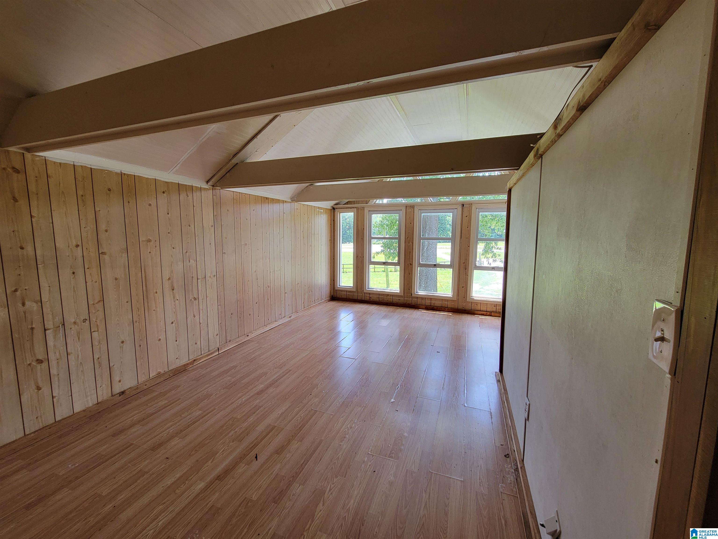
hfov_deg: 106.2
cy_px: 270
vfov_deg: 89.9
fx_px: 270
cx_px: 359
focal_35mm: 13
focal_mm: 2.2
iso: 80
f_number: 2.2
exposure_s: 1/60
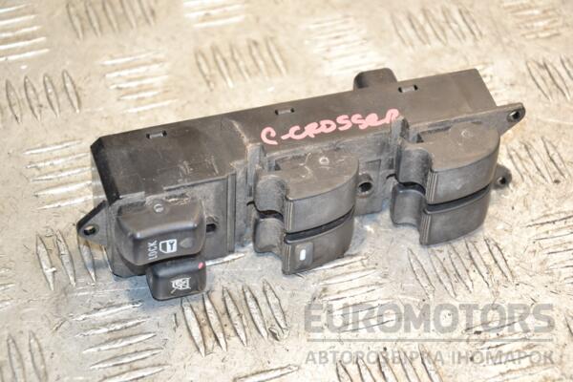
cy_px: 191
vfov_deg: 12.2
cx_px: 286
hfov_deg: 18.2
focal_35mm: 112
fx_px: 1790
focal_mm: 75
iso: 800
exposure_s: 1/80
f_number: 5.3
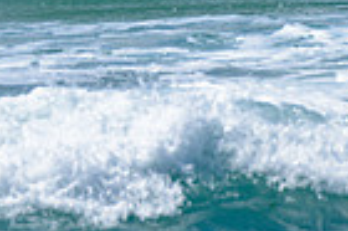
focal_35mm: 2545
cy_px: -219
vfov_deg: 0.5
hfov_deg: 0.8
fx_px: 24573
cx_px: -31
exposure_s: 1/2000
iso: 110
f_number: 5.6
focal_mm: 500
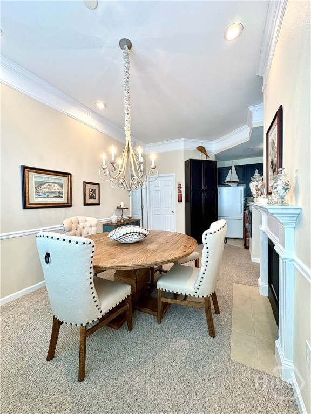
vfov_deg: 102.1
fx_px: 168
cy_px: 207
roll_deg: +0.9
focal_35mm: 14
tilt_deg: -2.3
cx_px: 156
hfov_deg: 85.7
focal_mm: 2.22
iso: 160
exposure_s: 1/60
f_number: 2.2
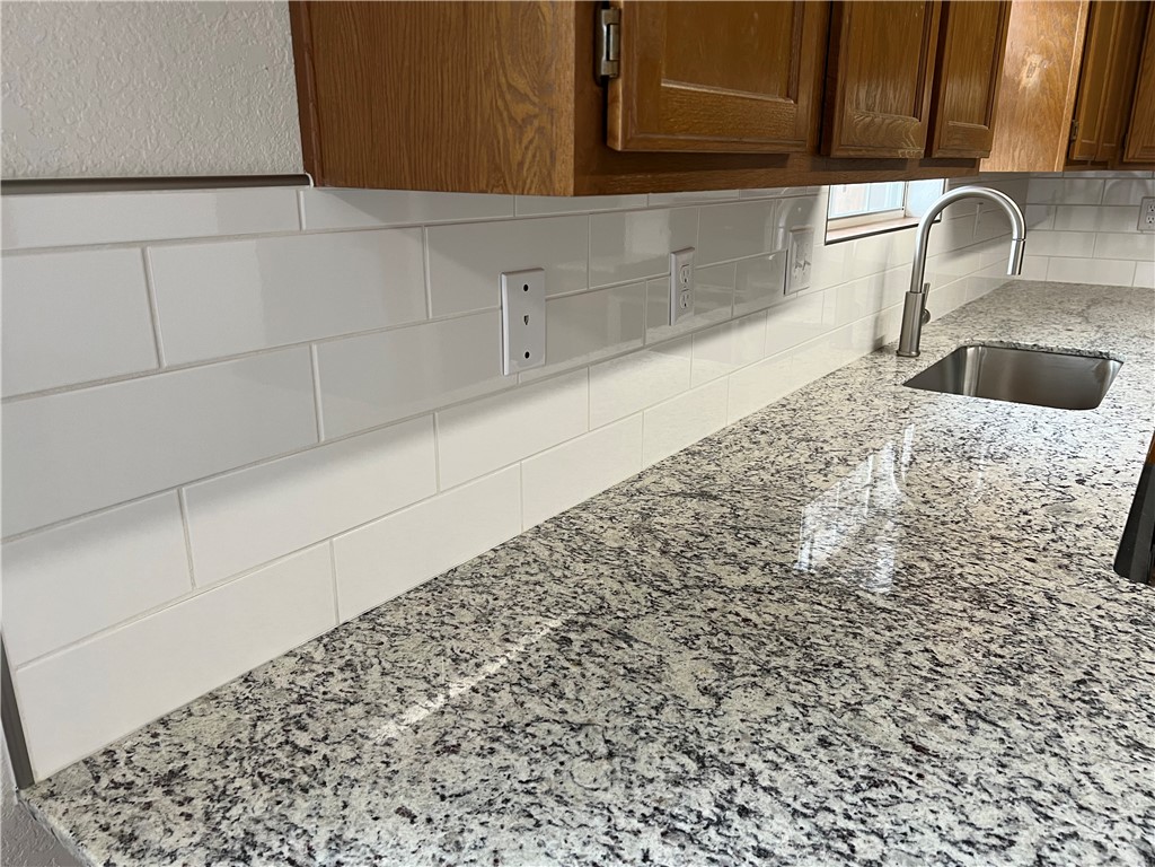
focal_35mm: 26
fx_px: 868
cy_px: 434
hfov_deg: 67.3
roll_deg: +0.4
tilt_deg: -17.6
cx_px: 578
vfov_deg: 53.1
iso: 80
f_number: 1.5
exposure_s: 1/60
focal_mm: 5.7
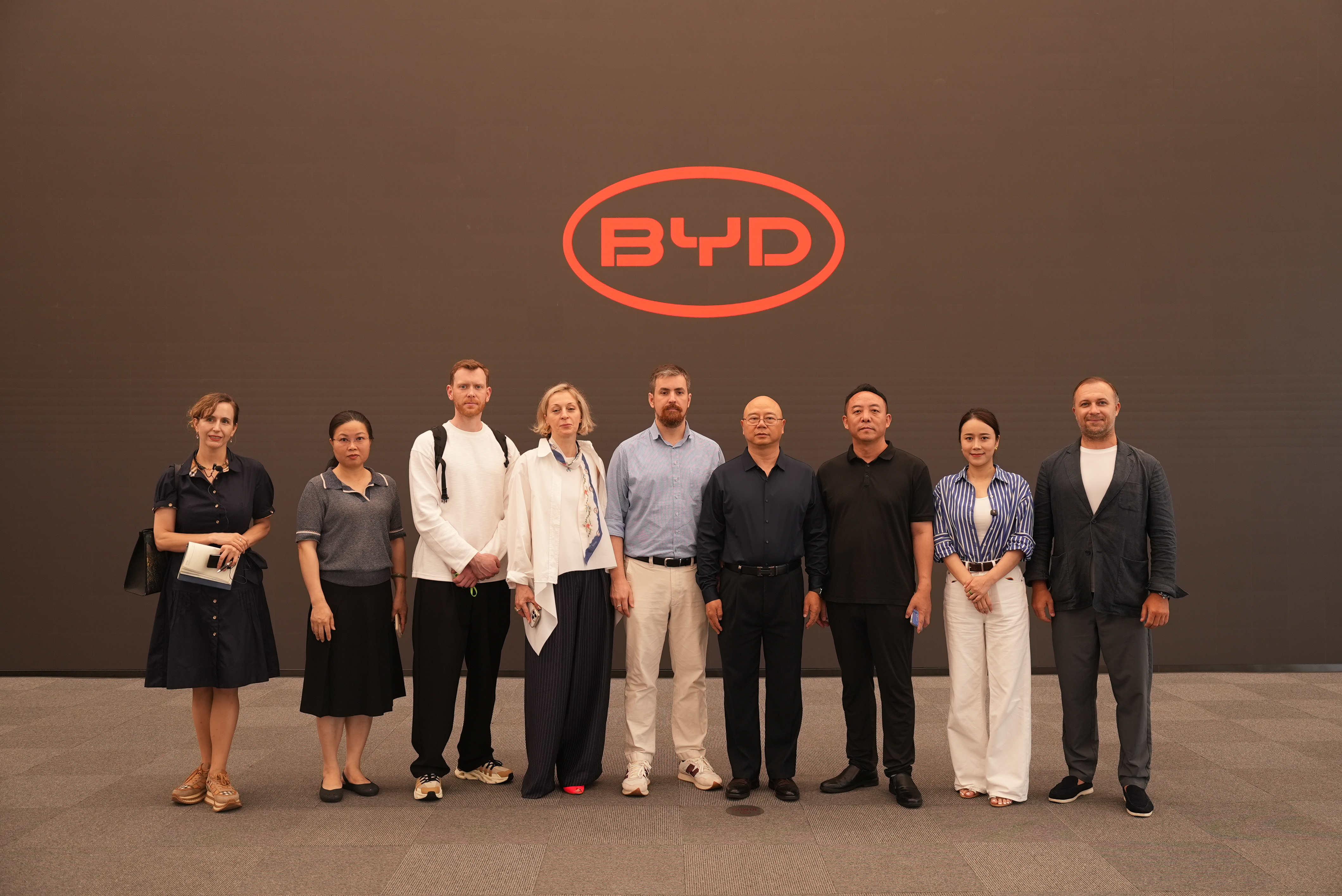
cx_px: 671
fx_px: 1156
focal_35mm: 31
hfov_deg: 60.3
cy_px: 448
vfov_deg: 42.4
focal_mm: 31
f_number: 2.8
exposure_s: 1/100
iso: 500
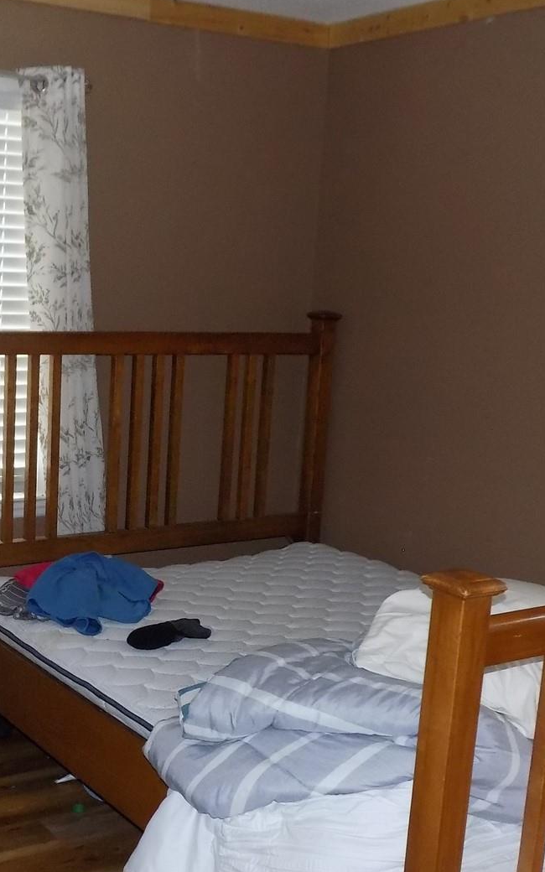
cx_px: 77
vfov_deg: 41.8
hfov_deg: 26.2
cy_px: 490
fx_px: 1141
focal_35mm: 48
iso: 200
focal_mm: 4
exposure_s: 1/30
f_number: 3.1
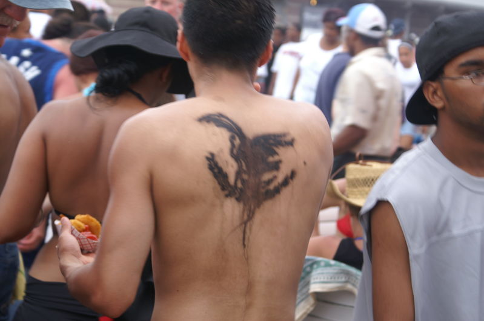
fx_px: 1410
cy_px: 160
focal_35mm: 105
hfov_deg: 19.5
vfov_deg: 13.0
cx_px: 242
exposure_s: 1/30
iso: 125
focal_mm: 70
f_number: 5.6
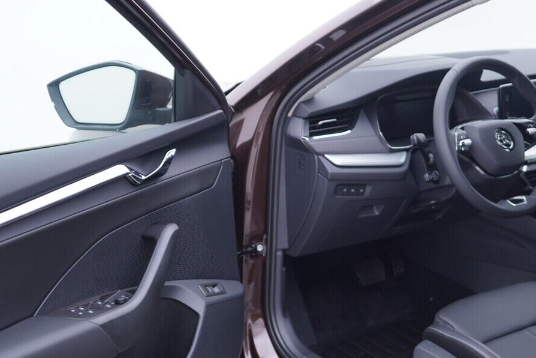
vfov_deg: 23.3
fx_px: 863
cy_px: 232
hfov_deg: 34.4
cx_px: 313
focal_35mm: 58
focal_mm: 24
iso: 125
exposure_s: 1/40
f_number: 2.8
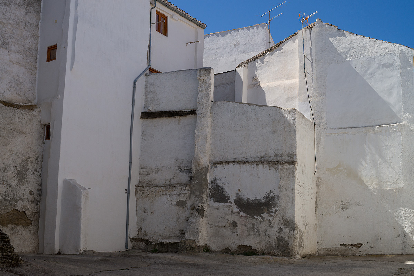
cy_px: 138
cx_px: 207
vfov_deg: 27.0
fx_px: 575
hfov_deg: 39.6
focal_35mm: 50
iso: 200
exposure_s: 1/250
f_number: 13
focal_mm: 50
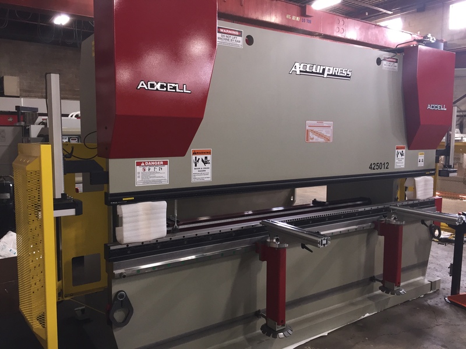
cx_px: 233
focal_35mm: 29
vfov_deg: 48.2
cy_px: 174
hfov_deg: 61.7
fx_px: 390
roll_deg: -1.0
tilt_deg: -5.3
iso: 125
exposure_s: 1/30
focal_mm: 4.15
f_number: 2.2
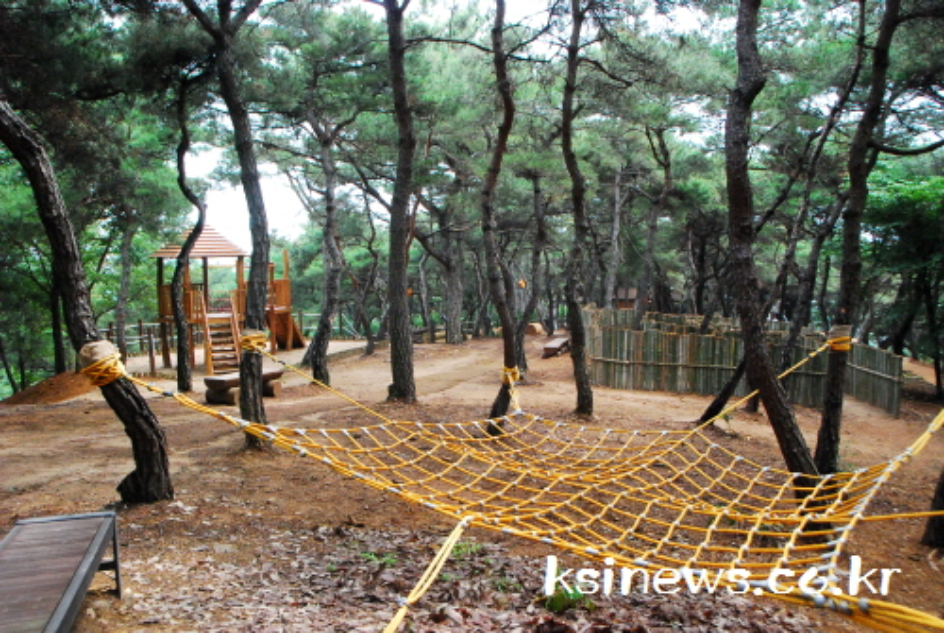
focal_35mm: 33
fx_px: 867
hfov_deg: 57.2
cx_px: 472
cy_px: 316
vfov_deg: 40.1
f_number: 7.1
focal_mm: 22
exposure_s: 1/800
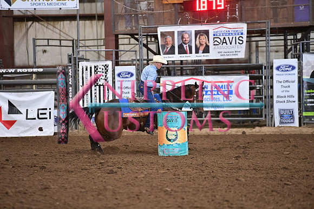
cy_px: 104
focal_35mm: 200
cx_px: 157
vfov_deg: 6.9
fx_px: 1745
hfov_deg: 10.3
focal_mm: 200
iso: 1600
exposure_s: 1/250
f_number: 3.2
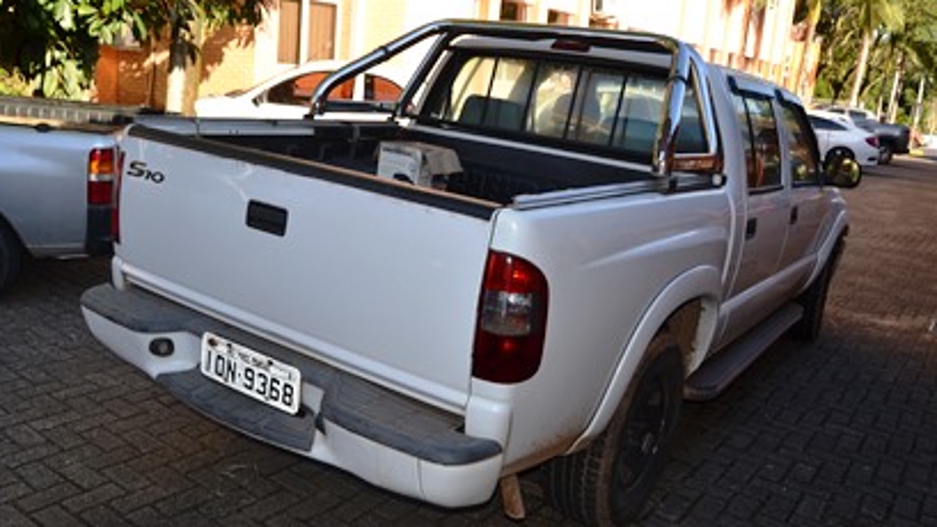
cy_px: 246
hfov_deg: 62.6
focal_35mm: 31
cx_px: 447
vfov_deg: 37.8
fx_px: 770
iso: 100
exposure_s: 1/200
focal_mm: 18
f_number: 5
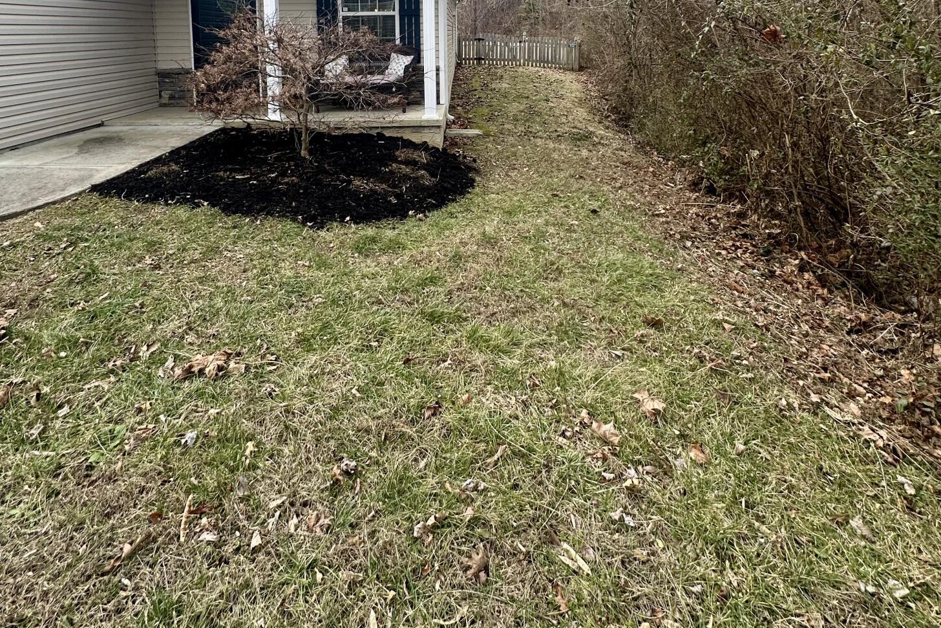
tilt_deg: -3.2
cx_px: 465
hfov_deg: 84.0
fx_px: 523
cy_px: 79
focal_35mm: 20
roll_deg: +0.0
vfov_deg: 55.0
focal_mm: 2.22
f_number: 2.2
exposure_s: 1/619
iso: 40
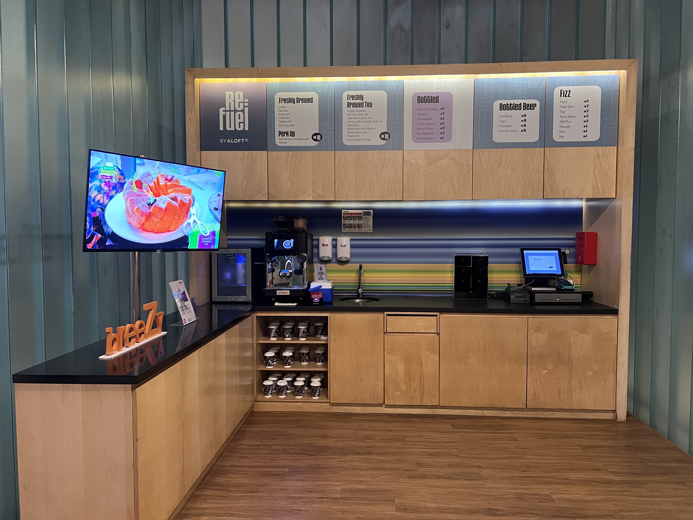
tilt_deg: -2.9
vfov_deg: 53.1
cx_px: 346
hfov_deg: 67.3
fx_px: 521
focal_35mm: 26
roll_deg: -0.5
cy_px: 260
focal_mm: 5.7
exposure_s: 1/50
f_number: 1.5
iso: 320
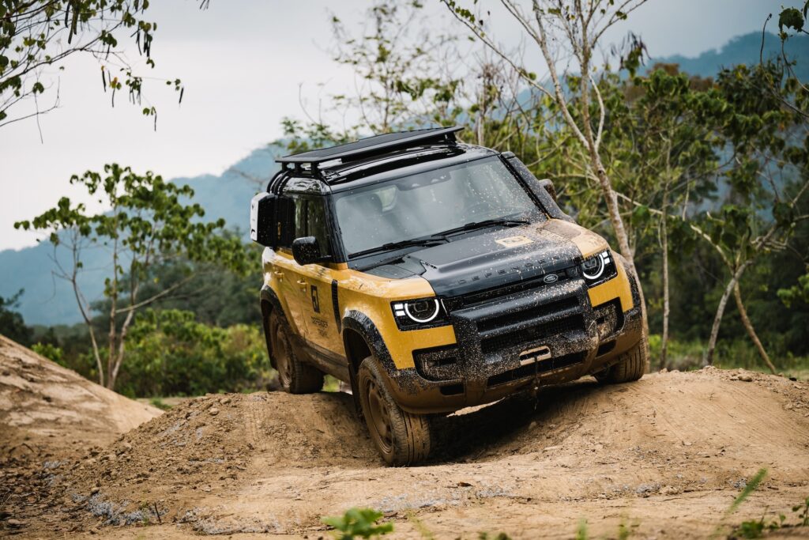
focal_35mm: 86
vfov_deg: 15.9
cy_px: 270
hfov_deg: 23.6
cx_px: 404
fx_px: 1933
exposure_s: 1/500
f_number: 2.8
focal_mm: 86
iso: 200
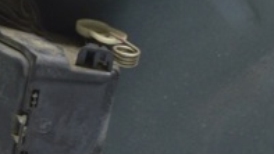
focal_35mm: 148
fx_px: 1074
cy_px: 101
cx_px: -103
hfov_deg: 13.9
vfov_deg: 8.2
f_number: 5.6
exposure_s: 1/20
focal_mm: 29
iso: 400
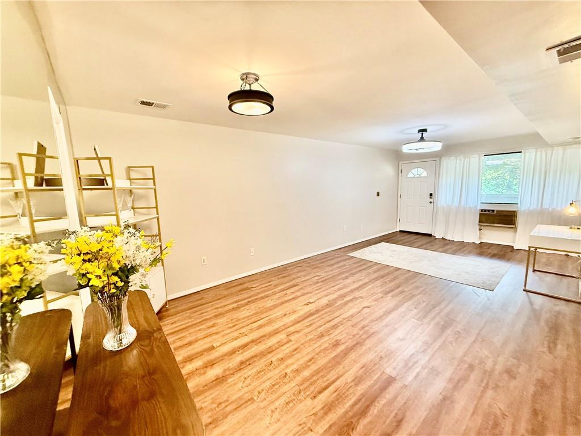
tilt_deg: -8.7
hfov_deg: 102.1
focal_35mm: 14
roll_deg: +1.7
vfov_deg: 85.7
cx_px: 290
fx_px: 235
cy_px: 218
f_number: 2.2
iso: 320
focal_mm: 2.22
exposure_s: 1/60
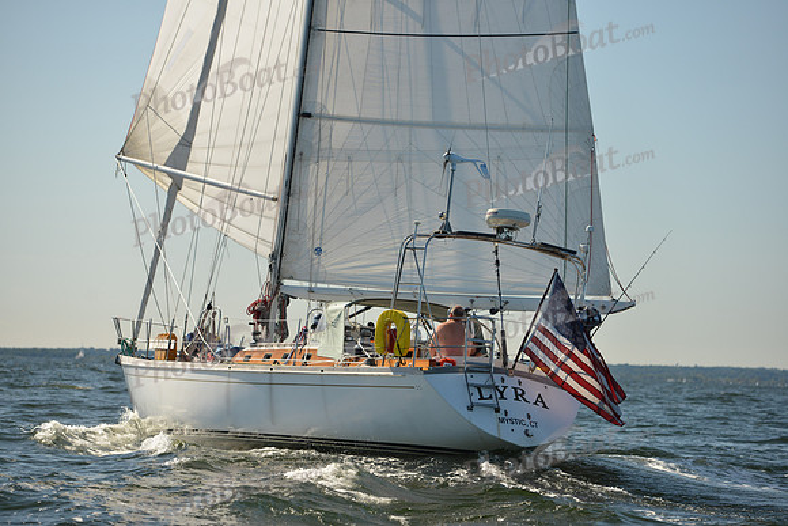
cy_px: 263
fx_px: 2956
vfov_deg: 10.2
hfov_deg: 15.2
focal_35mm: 135
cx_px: 394
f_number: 5
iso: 320
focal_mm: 135
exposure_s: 1/1250
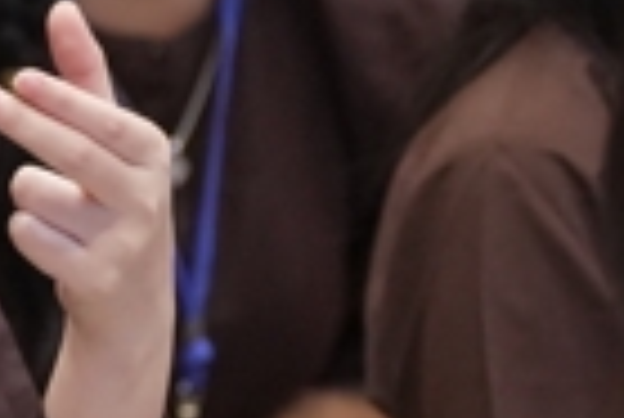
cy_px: 76
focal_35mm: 657
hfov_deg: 3.1
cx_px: -622
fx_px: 11400
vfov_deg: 2.1
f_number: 2.8
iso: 4000
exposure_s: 1/250
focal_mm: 94
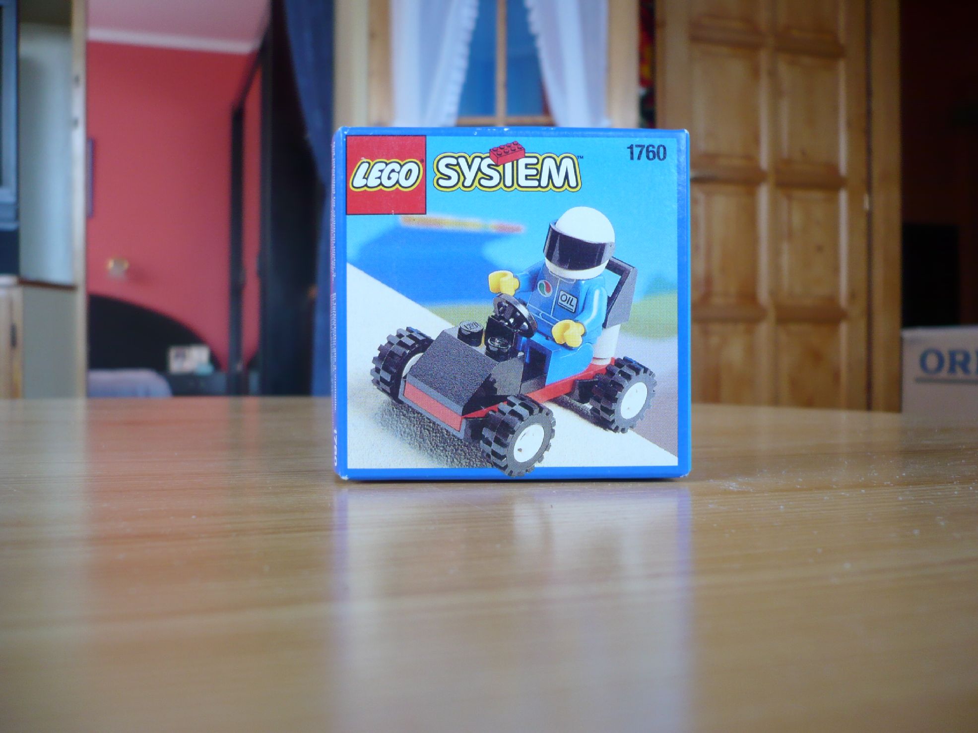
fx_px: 989
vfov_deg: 40.7
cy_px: 366
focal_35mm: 35
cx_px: 489
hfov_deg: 52.6
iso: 100
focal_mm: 5.8
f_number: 2.8
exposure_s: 1/25
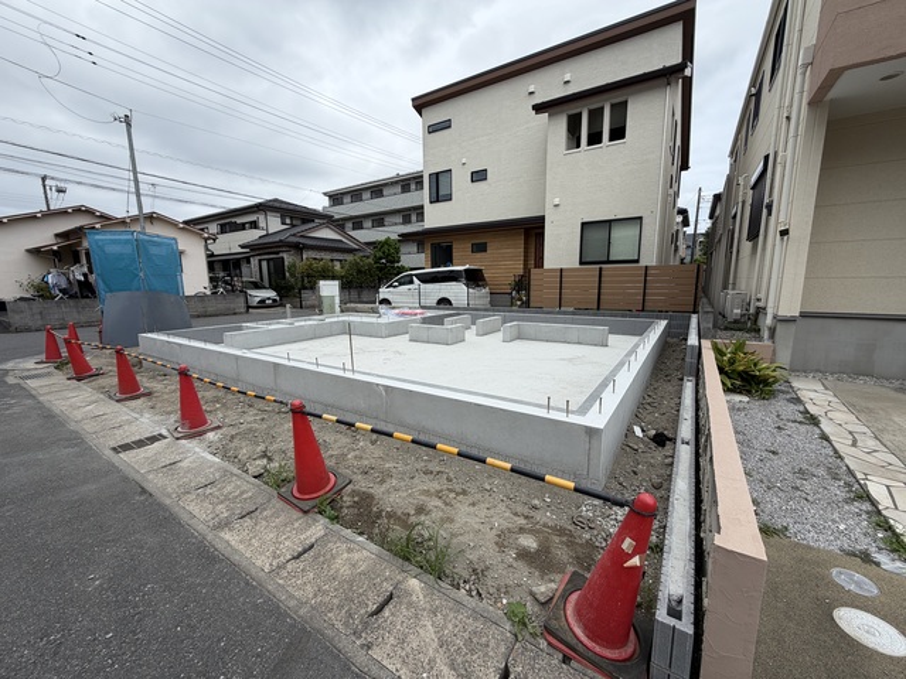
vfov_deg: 85.7
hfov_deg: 102.1
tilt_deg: -9.5
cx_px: 453
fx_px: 366
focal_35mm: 14
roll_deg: +1.0
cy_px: 340
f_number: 2.2
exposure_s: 1/770
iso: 25
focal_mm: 2.22
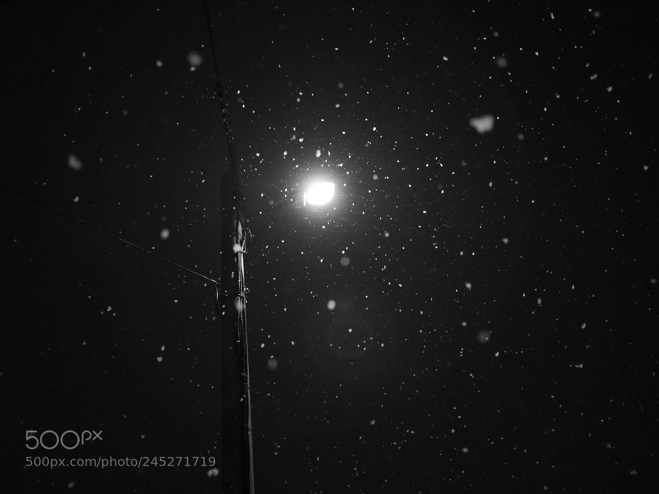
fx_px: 761
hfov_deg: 46.8
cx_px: 330
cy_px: 247
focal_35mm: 40
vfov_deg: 36.0
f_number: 1.7
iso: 3200
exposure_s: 1/160
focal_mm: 20
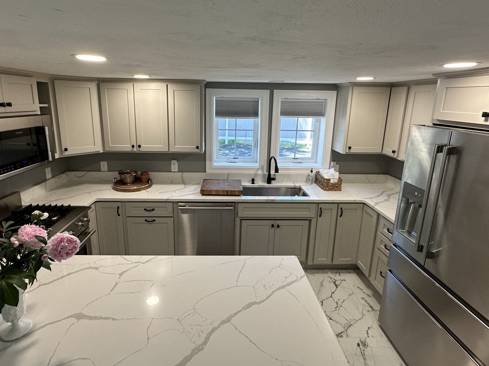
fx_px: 268
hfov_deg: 84.5
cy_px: 160
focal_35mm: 19
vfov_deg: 68.4
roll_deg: +0.8
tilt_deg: -12.2
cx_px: 228
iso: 125
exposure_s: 1/120
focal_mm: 2.22
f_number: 2.2
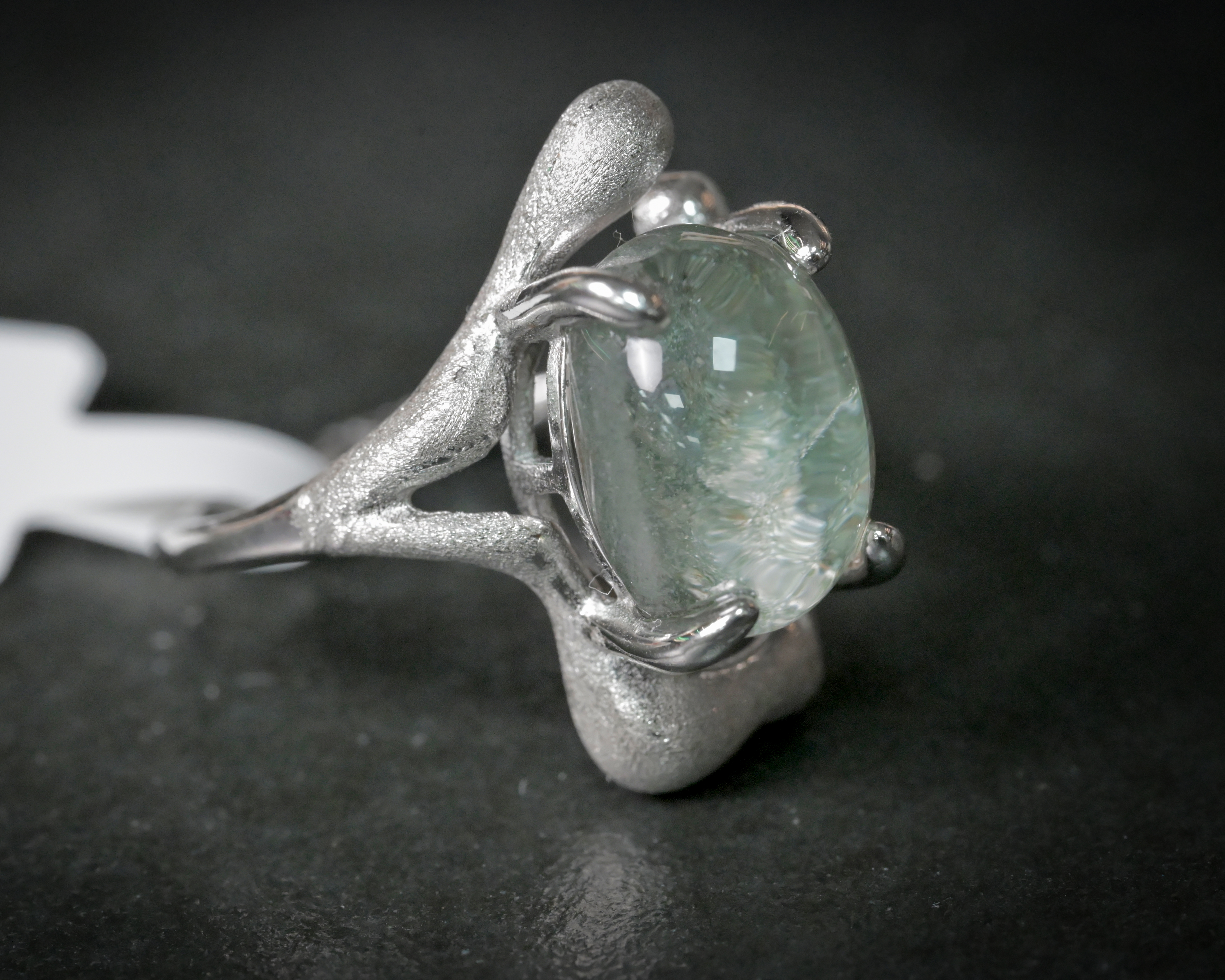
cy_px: 489
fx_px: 4315
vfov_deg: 13.0
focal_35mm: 119
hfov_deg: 16.1
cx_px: 501
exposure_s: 1/125
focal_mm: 105
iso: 9000
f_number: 16
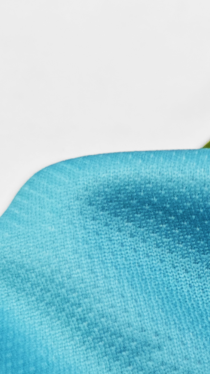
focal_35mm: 102
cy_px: 218
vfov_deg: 20.9
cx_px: 433
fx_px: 1010
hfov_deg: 10.8
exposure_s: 1/1214
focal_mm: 8.67
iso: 95
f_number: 1.75
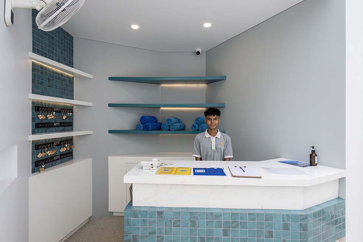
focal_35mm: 20
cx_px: 182
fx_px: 197
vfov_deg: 63.2
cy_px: 121
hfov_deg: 85.4
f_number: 9
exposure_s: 1/200
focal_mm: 19.5
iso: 900
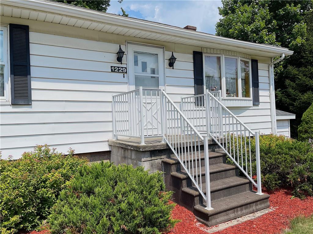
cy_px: 117
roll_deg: +2.2
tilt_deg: -0.9
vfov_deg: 53.1
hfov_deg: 67.3
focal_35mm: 26
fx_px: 235
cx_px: 156
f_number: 1.6
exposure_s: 1/6993
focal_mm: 5.1
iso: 32
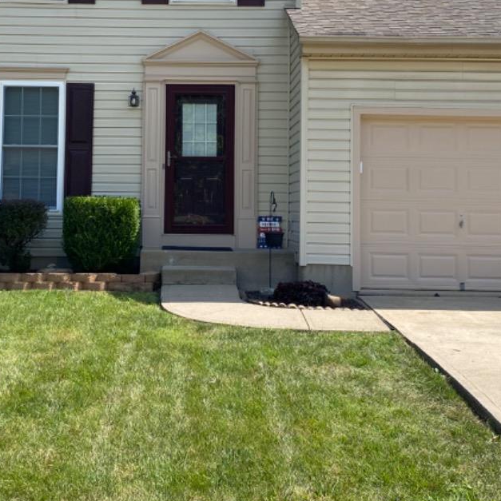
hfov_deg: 31.0
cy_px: 153
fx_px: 901
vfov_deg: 30.8
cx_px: 196
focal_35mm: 55
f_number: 1.8
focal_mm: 4.25
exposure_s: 1/2028
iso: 32
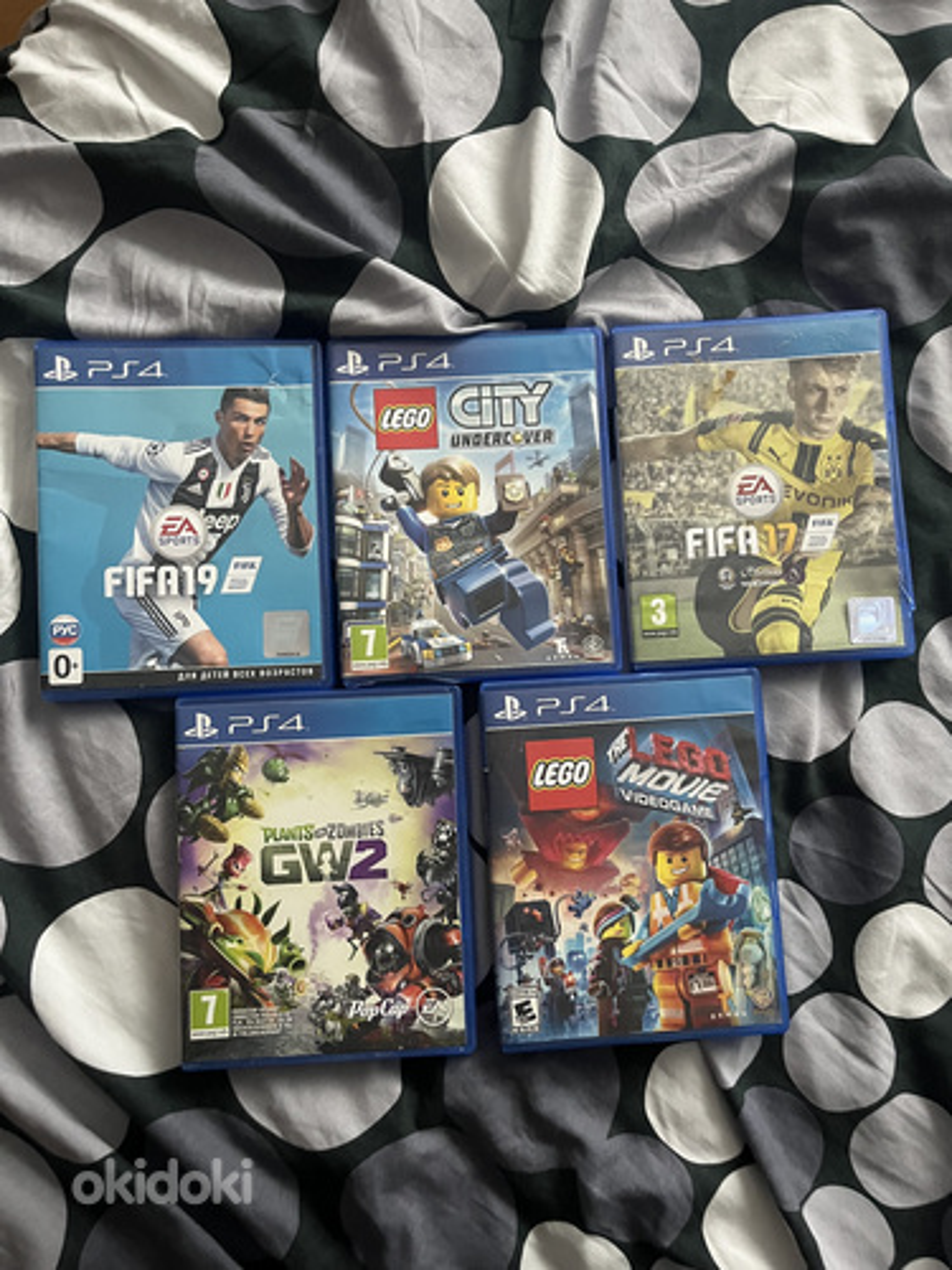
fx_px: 953
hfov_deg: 53.1
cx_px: 476
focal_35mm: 26
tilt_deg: -85.5
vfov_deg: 67.3
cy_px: 635
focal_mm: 5.1
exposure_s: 1/40
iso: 640
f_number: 1.6
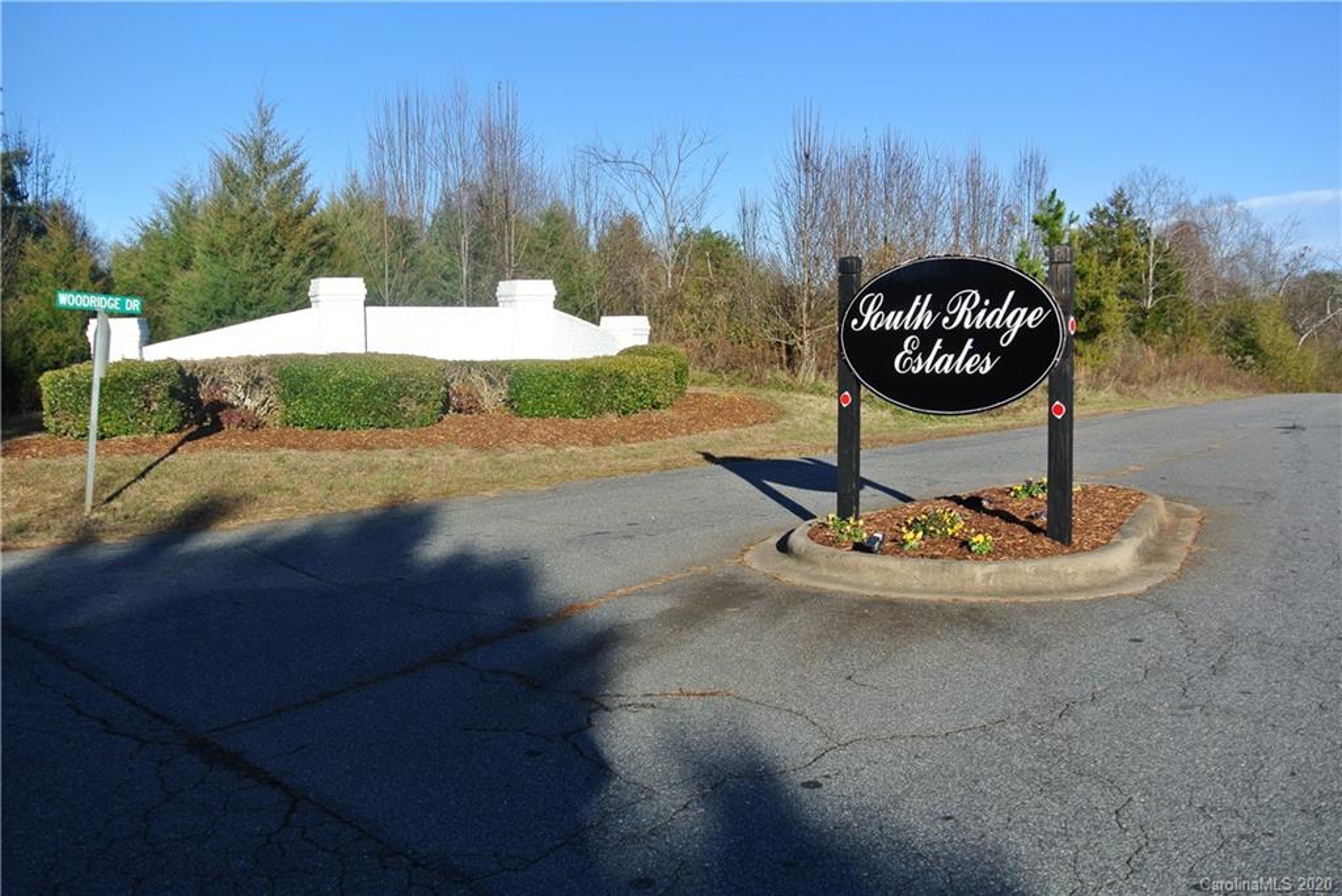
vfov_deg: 41.2
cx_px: 671
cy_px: 448
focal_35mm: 32
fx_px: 1194
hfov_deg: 58.7
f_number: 4.5
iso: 100
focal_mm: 12.2
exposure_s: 1/640
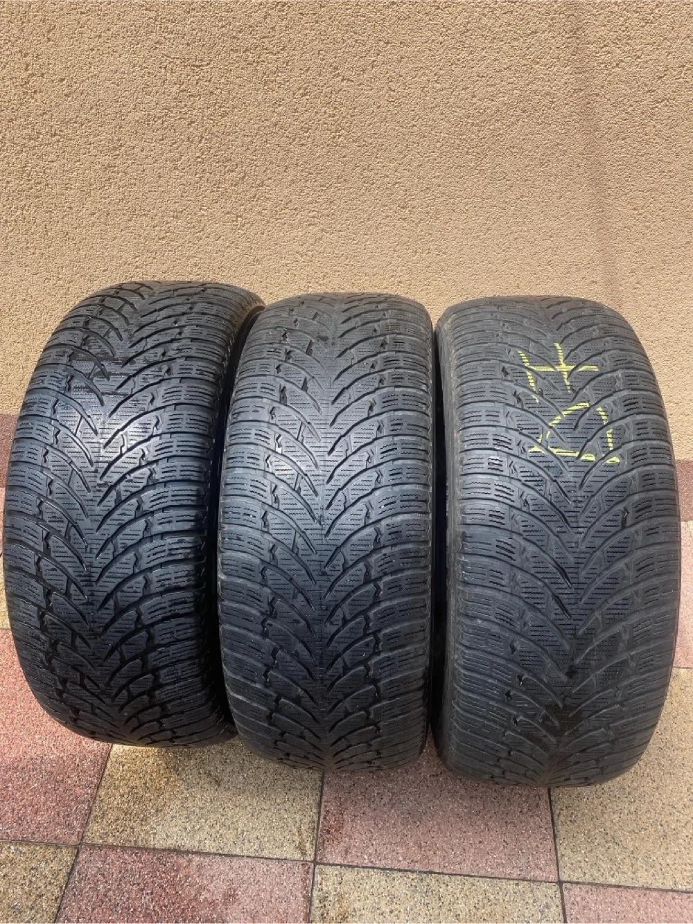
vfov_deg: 67.3
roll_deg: -1.4
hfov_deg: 53.0
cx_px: 346
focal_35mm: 26
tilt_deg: -43.5
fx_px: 694
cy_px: 462
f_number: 1.8
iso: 32
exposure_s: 1/715
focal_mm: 4.25
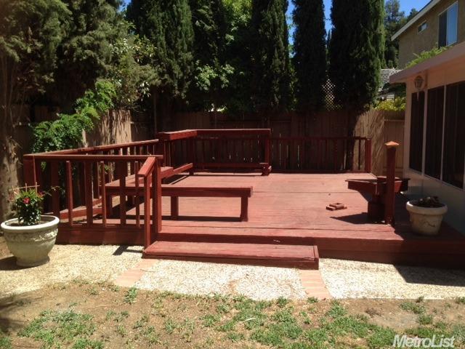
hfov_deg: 55.4
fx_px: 443
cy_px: 174
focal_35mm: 33
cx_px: 232
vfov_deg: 42.9
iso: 50
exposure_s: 1/903
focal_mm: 4.12
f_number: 2.4
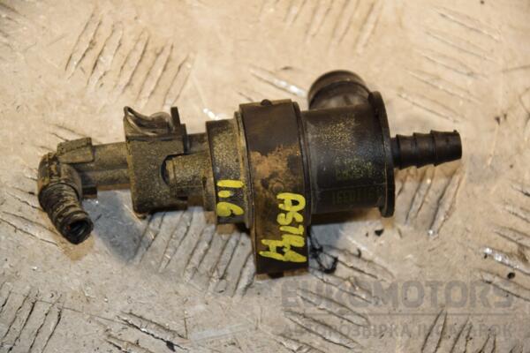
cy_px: 176
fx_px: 2319
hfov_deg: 13.0
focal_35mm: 158
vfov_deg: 8.7
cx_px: 265
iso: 800
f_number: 6.3
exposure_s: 1/200
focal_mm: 105
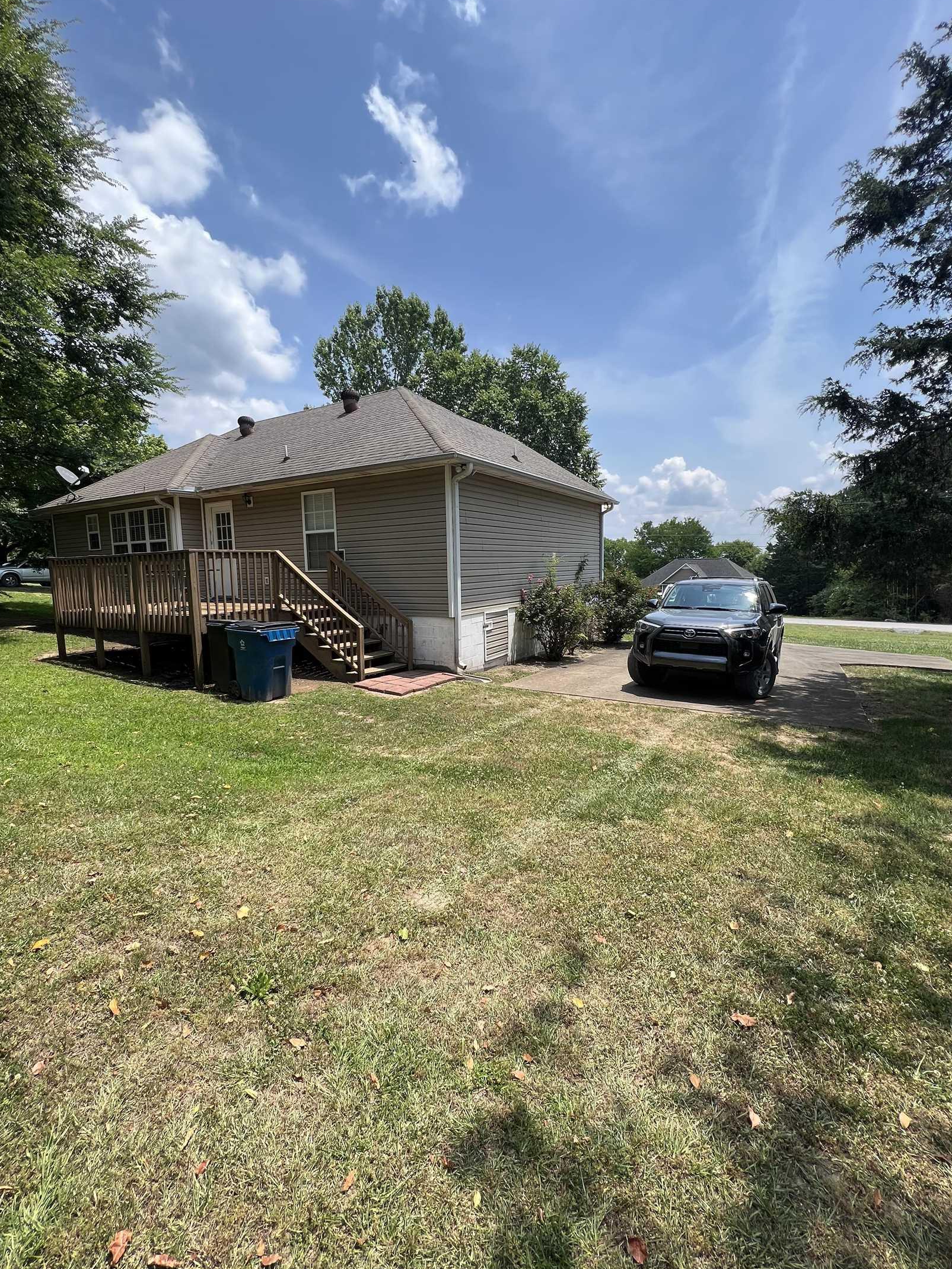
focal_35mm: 14
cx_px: 465
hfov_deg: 85.7
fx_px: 513
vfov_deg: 102.0
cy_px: 628
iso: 32
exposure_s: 1/943
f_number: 1.8
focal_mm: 1.57
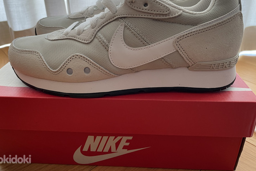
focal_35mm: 30
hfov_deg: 61.9
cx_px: 126
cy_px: 69
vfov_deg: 43.4
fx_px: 213
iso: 125
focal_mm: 4.2
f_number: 1.6
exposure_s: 1/68
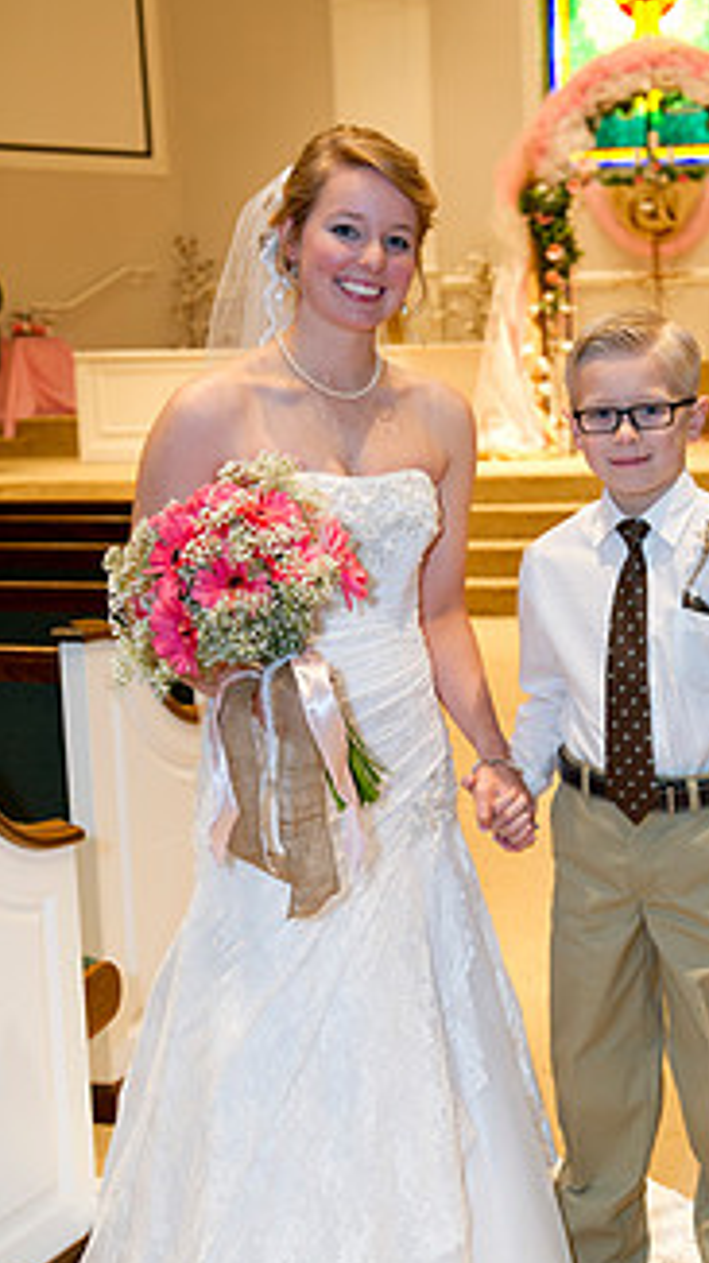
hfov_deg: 18.4
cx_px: 513
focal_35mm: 65
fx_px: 2176
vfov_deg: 32.3
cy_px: 701
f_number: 4
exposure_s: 1/125
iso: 1250
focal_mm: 45
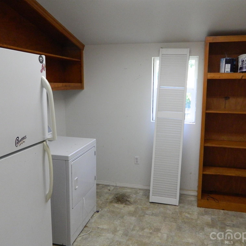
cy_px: 125
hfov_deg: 53.9
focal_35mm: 30
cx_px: 135
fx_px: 241
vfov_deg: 54.0
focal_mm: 4.5
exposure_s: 1/60
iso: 400
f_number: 3.1
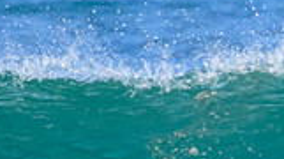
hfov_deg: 0.5
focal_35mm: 4120
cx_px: 370
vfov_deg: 0.3
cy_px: 227
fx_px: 30980
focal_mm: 800
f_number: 11
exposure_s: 1/2000
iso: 1250
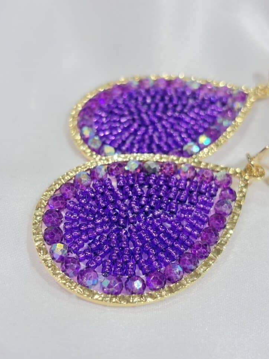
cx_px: 137
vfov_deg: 34.9
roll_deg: +2.2
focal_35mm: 55
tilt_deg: -31.9
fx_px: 570
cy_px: 184
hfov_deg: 26.6
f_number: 1.6
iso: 25
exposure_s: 1/106
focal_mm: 5.96
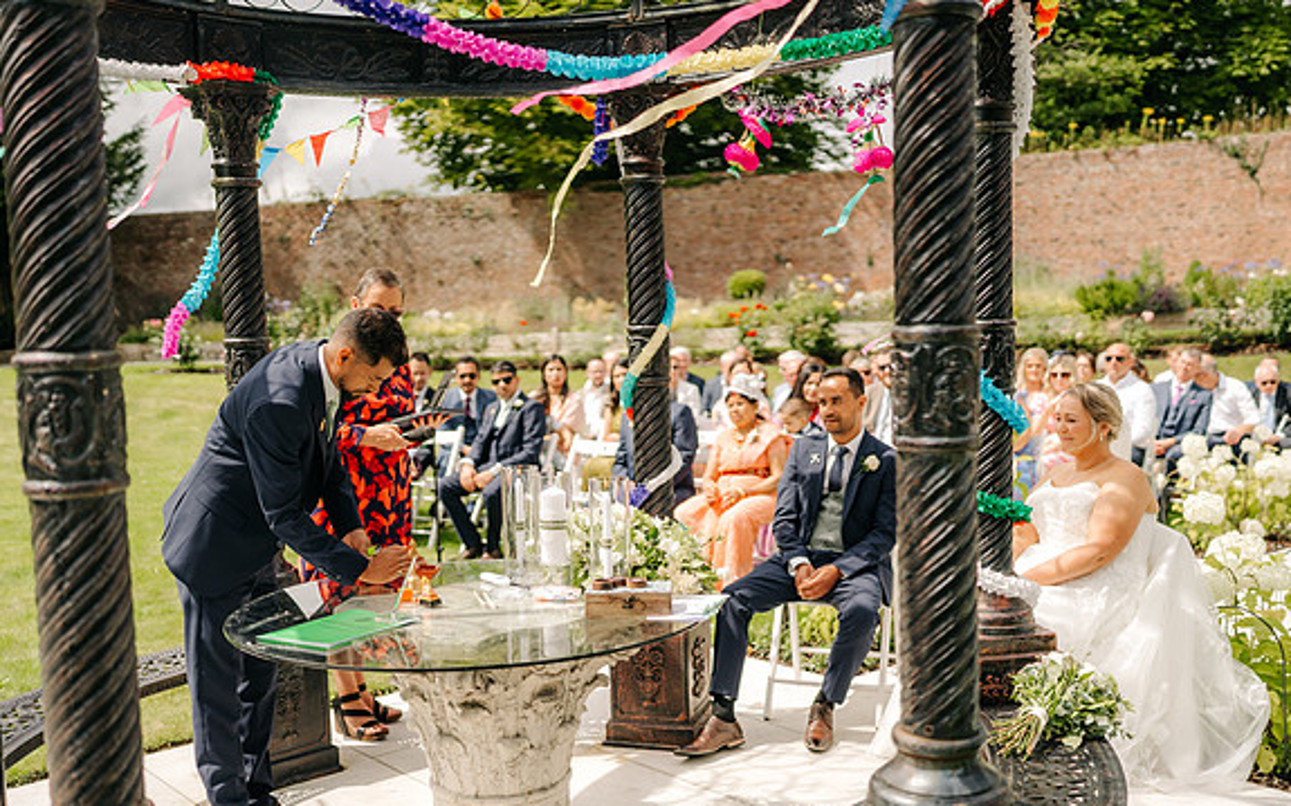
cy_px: 430
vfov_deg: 35.3
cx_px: 647
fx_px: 1266
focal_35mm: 36
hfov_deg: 54.0
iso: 100
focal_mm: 35
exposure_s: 1/6400
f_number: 1.4
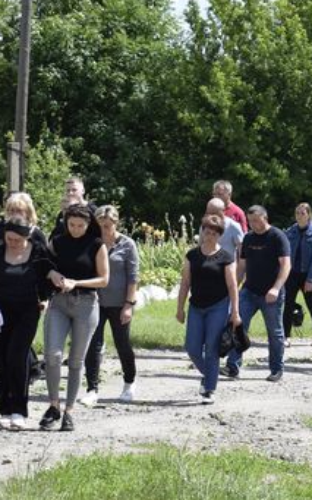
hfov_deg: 7.6
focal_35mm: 168
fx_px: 2287
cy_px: 265
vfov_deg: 12.5
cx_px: 492
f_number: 9
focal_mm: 50
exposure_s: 1/320
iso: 200
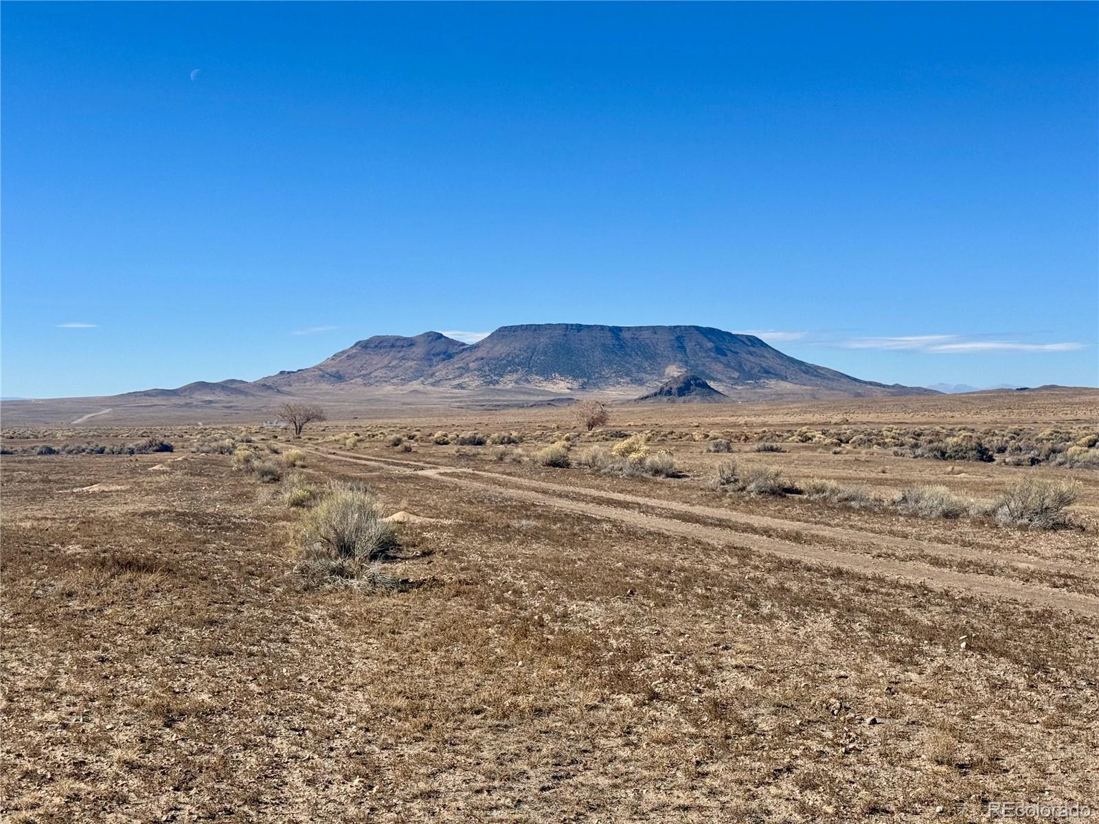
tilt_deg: -0.7
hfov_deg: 39.7
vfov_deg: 30.3
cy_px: 412
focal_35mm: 48
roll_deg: +0.2
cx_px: 550
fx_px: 1524
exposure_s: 1/5848
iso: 64
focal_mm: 6.76
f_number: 1.78
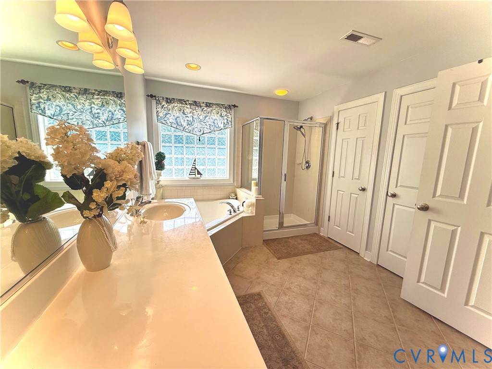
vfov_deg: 85.7
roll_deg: -1.8
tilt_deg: -7.7
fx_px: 199
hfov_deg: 102.1
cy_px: 184
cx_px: 246
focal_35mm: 14
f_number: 2.2
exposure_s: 1/275
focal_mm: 2.22
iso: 64
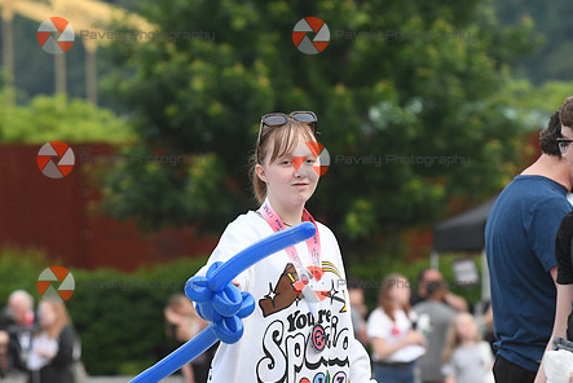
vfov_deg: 4.4
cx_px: 265
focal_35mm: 314
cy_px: 241
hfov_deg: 6.6
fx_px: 5001
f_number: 5
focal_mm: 160
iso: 2000
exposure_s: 1/320
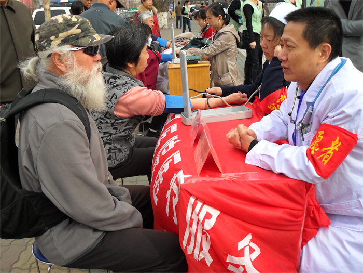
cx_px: 182
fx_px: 367
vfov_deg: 40.7
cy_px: 136
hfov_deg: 52.6
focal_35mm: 35
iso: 100
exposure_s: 1/60
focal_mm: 6.2
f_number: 8.9
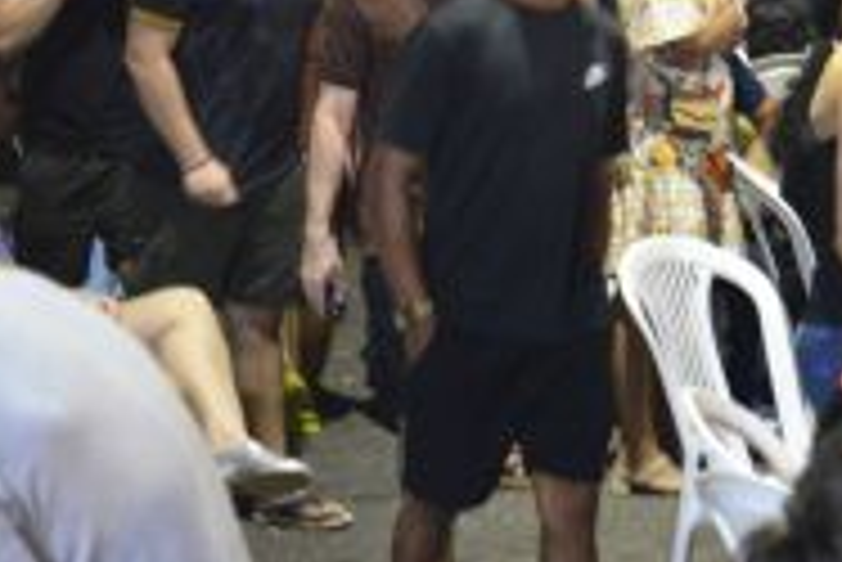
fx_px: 4260
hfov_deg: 11.2
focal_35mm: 182
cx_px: 896
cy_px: -20
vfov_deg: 7.5
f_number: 4.5
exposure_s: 1/40
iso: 6400
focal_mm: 85
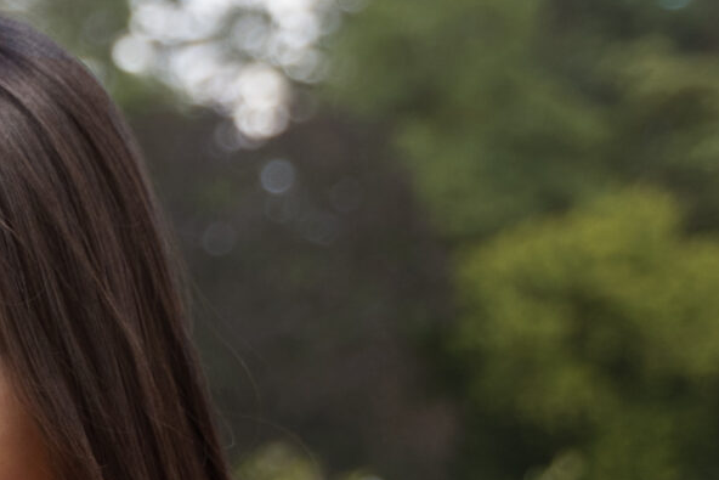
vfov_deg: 7.3
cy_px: 733
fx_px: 3716
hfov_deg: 10.5
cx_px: -516
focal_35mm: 186
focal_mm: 43
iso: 400
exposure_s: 1/1000
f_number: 2.8
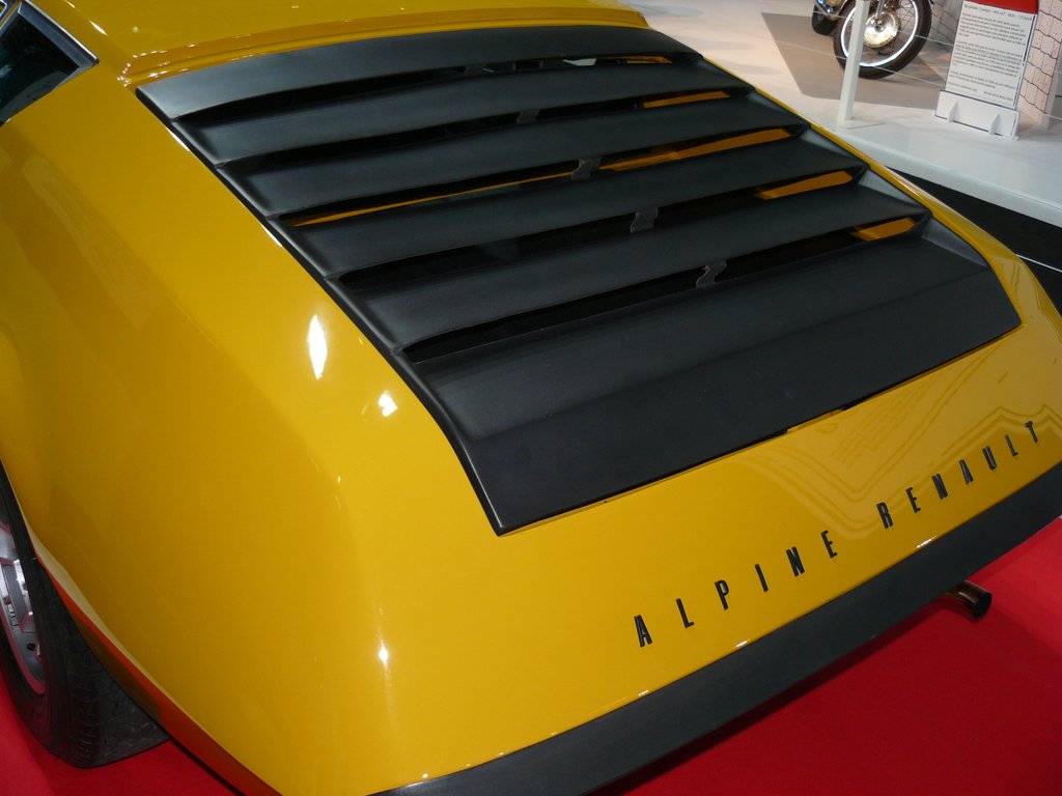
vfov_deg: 39.7
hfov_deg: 51.4
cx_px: 531
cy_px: 398
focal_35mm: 36
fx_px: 1104
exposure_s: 1/40
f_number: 2.8
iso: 100
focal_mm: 6
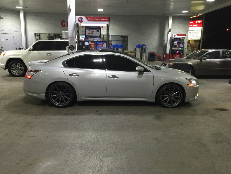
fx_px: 194
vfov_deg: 48.2
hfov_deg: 61.7
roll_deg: -2.1
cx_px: 116
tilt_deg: -11.4
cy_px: 87
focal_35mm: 29
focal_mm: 4.15
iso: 64
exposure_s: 1/15
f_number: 2.2
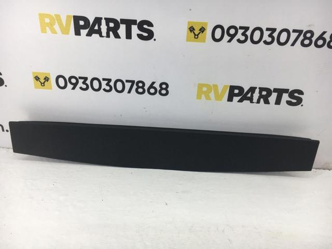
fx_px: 278
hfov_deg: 61.7
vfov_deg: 48.2
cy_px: 124
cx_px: 166
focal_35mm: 29
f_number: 2.2
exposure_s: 1/100
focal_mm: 4.15
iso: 40
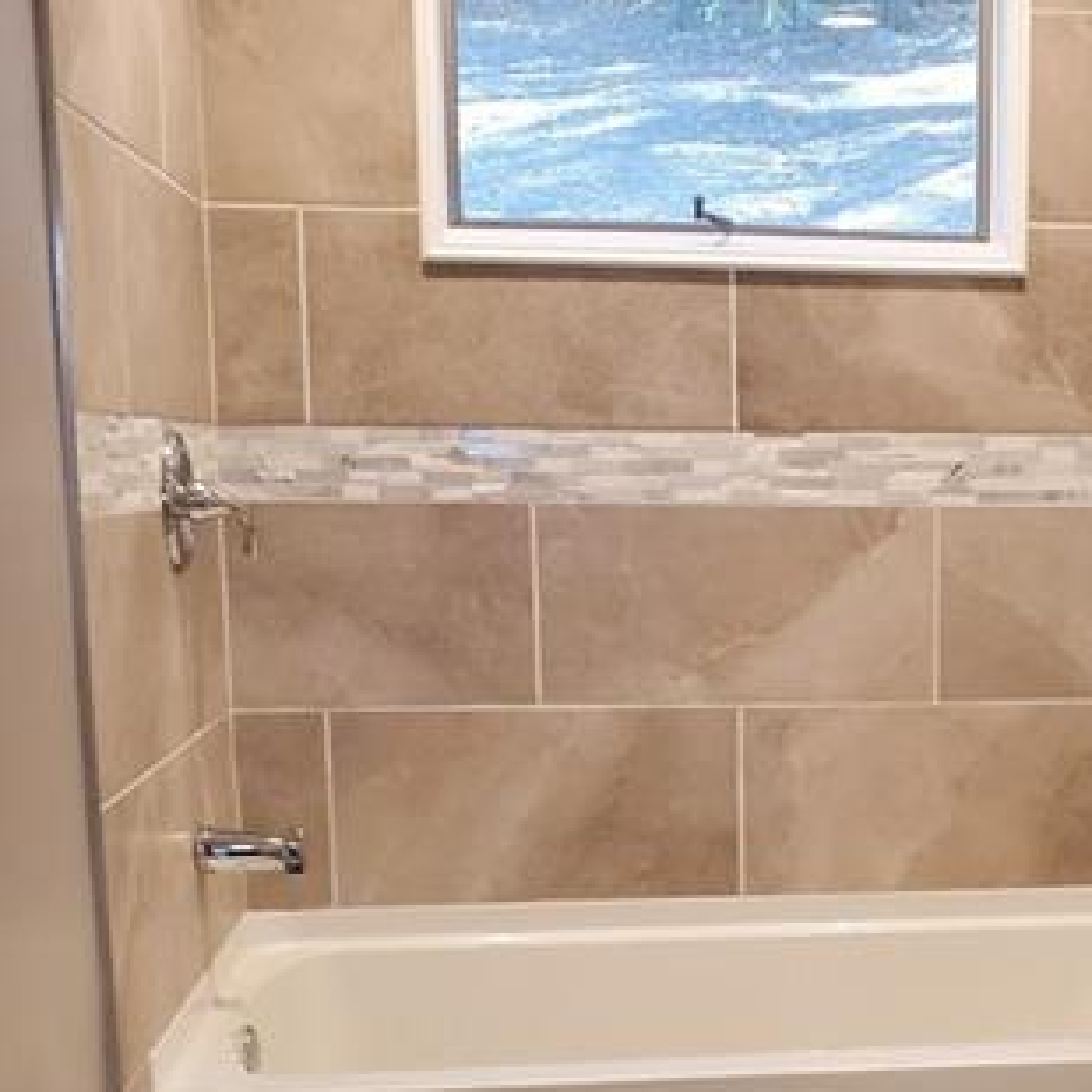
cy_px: 845
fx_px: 2034
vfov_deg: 29.5
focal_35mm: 57
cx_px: 895
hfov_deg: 29.3
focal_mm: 4.3
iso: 320
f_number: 2.4
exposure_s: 1/120
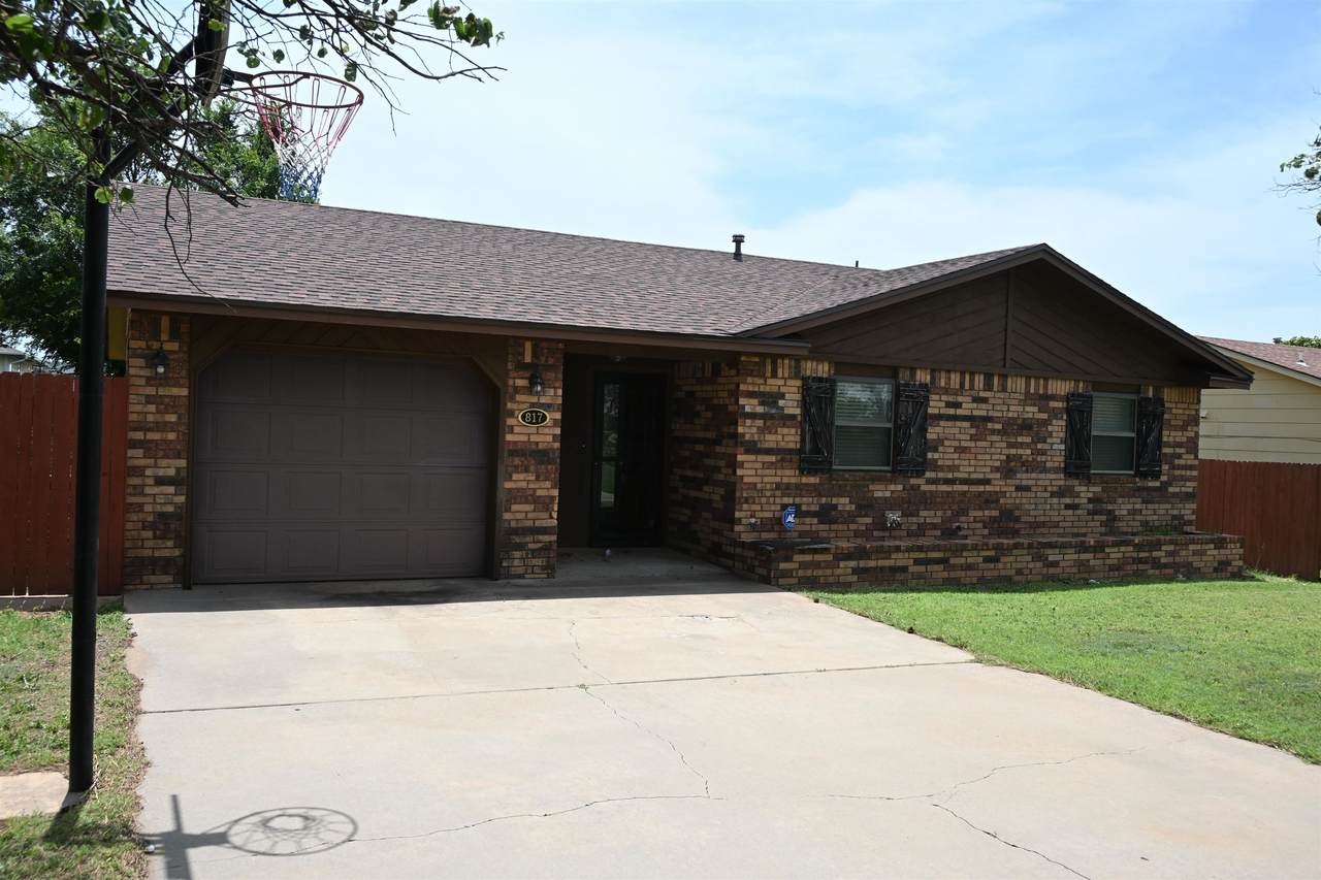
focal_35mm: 31
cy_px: 440
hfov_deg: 60.7
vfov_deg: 42.6
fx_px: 1128
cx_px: 660
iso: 100
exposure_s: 1/400
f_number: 7.1
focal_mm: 20.5
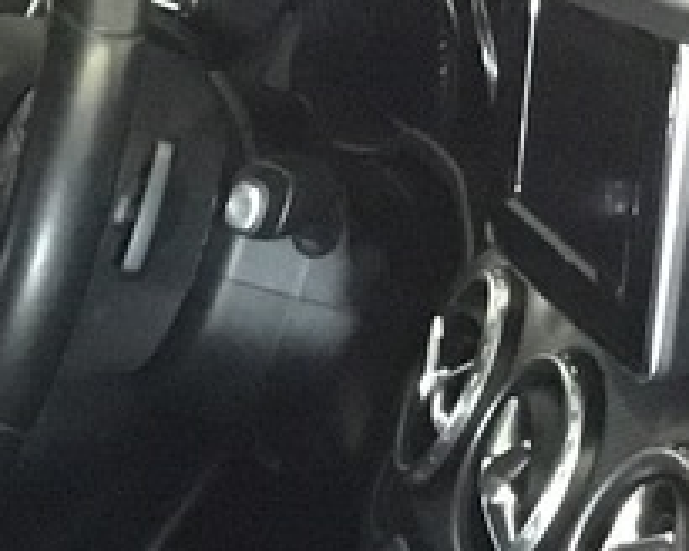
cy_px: 1310
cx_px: 94
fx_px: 4343
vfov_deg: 6.9
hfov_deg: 9.0
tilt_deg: -30.4
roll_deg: +5.0
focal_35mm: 213
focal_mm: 3.3
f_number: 2.4
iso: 250
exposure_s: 1/17
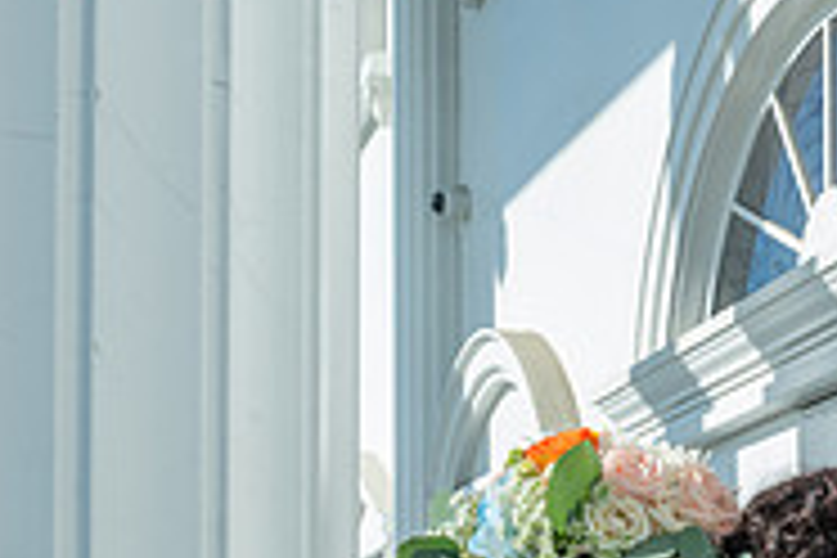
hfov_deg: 19.5
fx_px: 2325
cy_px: 731
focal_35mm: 100
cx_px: 927
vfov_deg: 13.2
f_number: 13
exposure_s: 1/200
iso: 250
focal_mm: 32
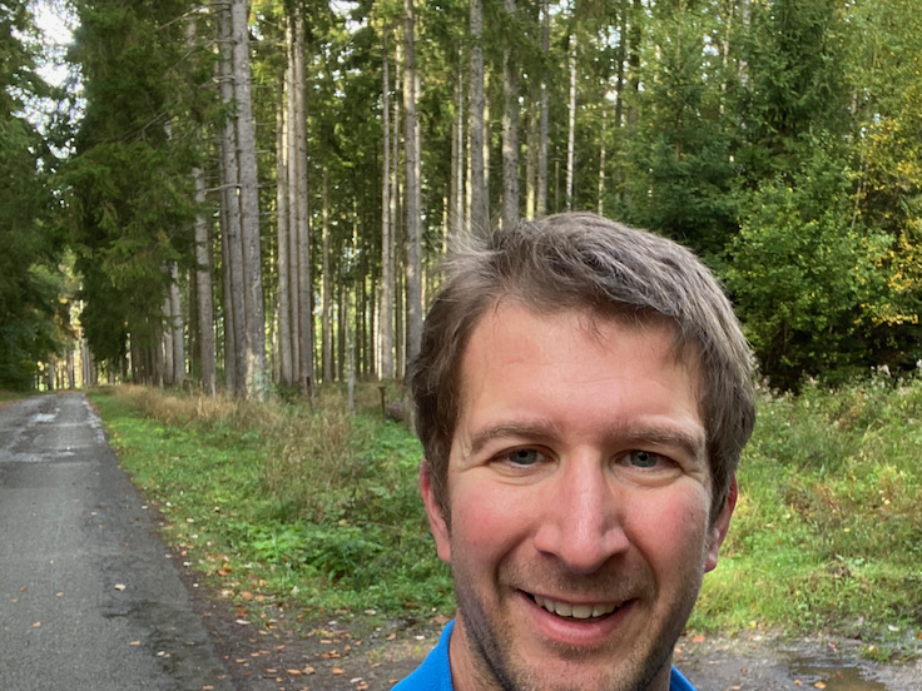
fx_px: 1065
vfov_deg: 35.6
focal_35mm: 40
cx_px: 681
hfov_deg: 45.3
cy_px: 461
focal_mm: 2.71
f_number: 2.2
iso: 80
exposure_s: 1/122
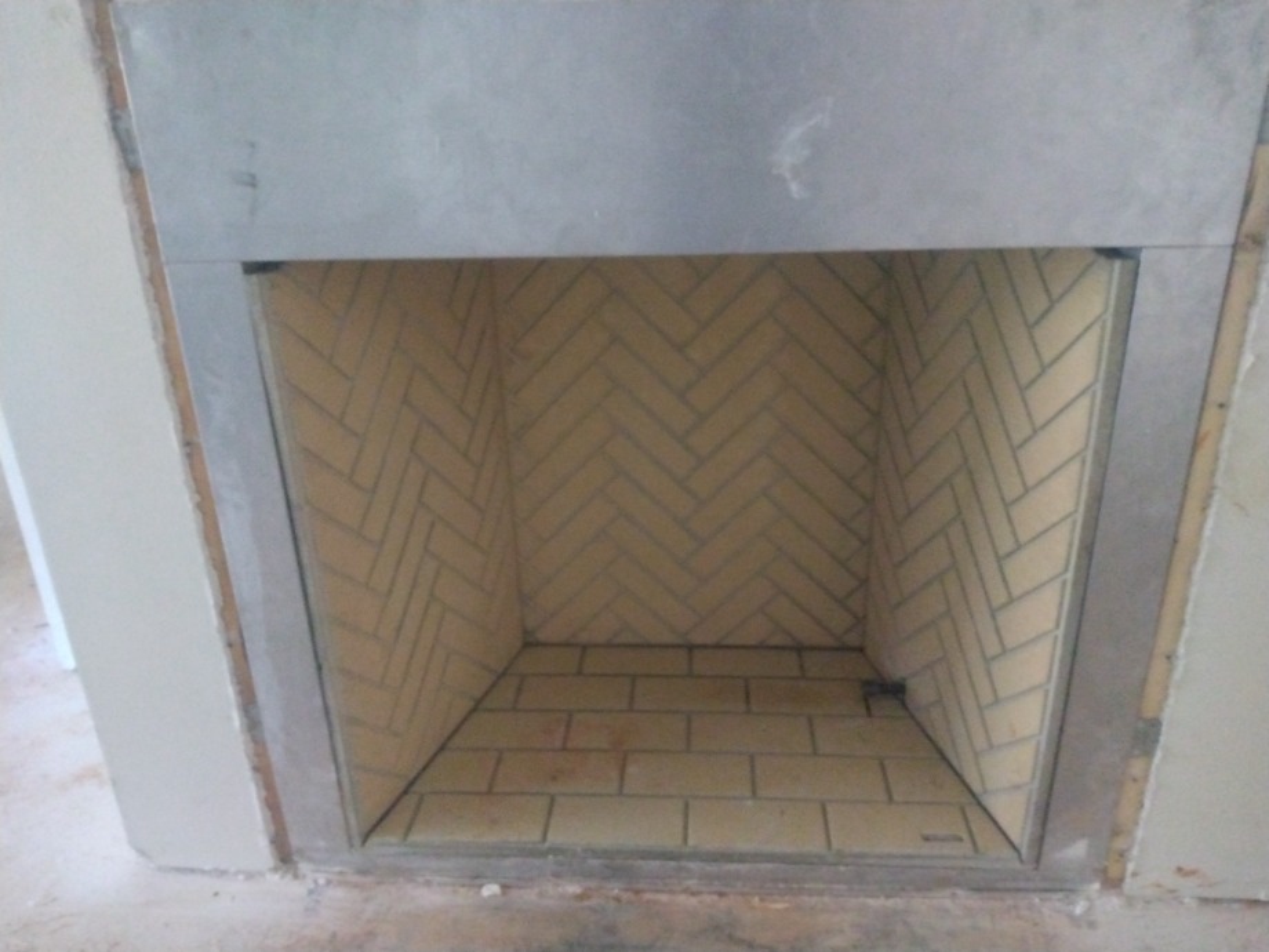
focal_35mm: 20
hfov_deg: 81.7
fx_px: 733
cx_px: 634
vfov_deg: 66.0
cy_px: 476
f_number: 2
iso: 1463
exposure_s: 1/17
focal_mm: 3.54
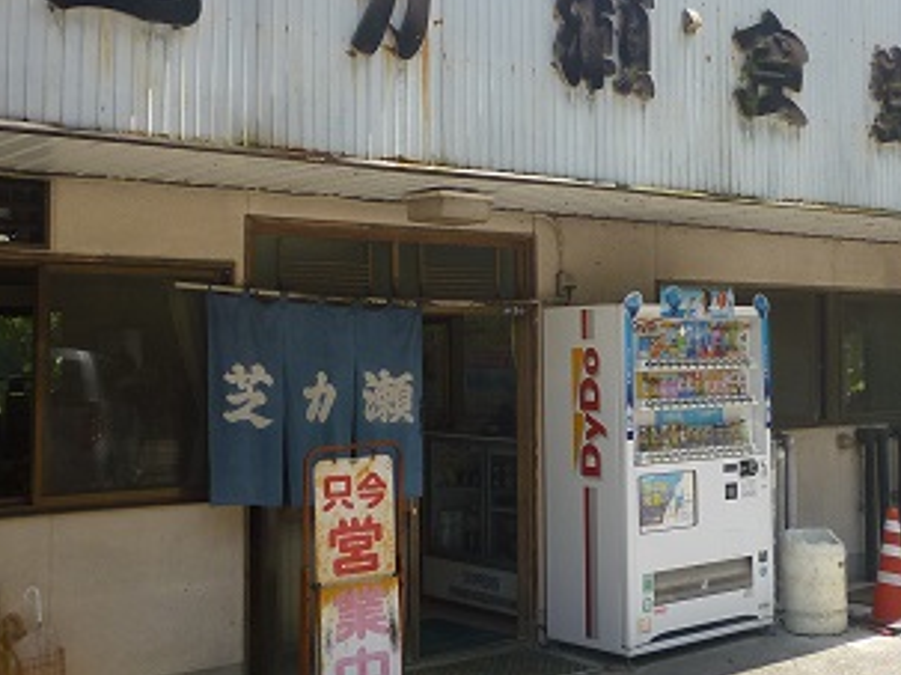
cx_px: 541
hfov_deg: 38.8
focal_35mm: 49
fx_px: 1275
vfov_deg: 29.5
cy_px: 250
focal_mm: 5.2
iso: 80
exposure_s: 1/320
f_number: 3.3
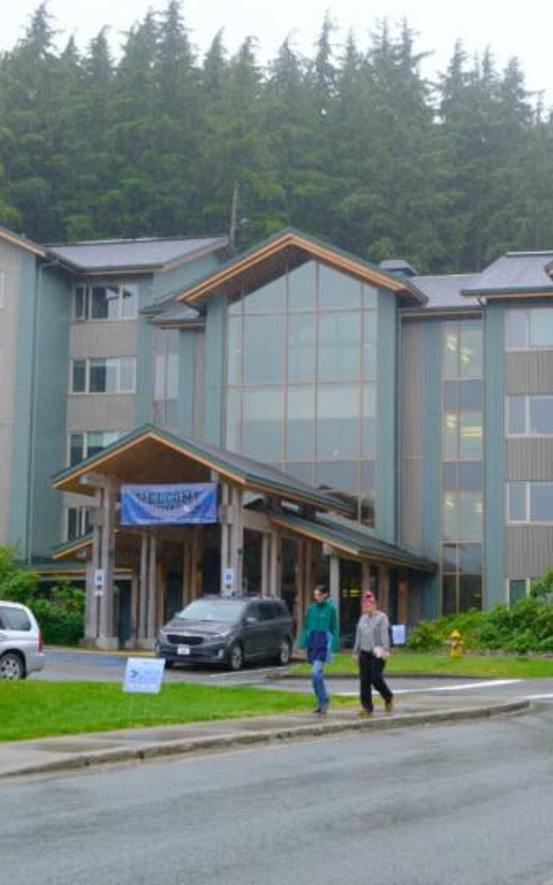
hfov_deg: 18.9
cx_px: 454
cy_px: 444
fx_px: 1641
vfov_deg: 30.2
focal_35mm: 68
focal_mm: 29.6
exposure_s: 1/170
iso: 320
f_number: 5.6
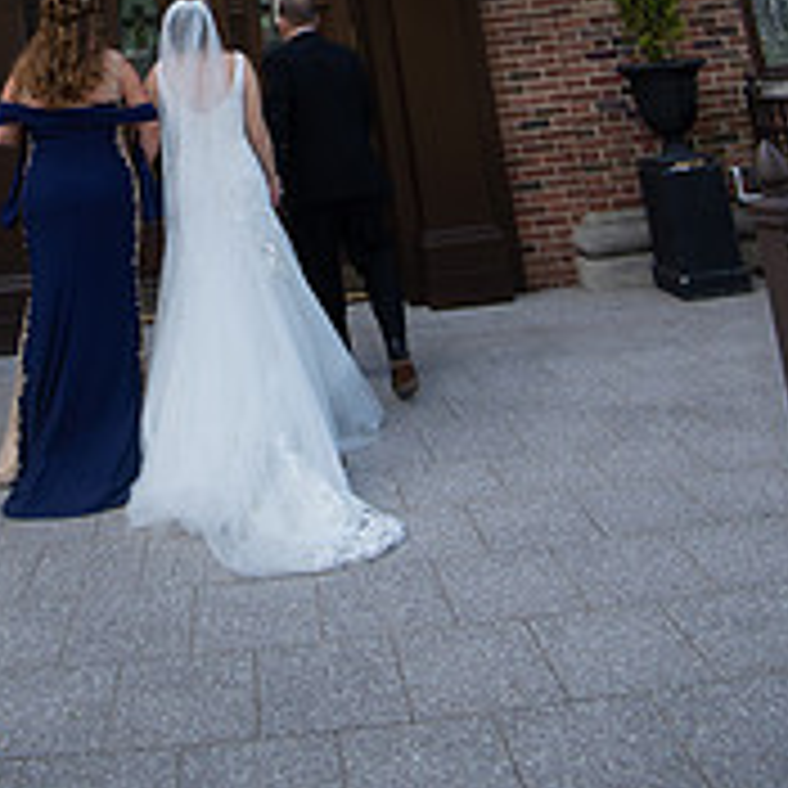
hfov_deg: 45.8
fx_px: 901
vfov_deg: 38.1
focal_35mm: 35
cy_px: -104
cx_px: 214
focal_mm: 16
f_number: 4
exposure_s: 1/1250
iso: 400
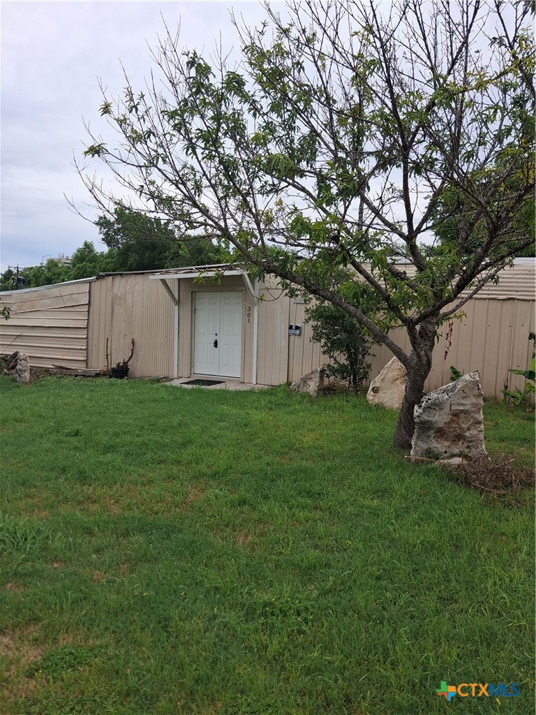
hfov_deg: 51.4
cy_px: 358
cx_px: 268
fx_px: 557
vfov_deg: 65.3
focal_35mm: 27
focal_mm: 4
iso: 25
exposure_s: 1/675
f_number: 1.8
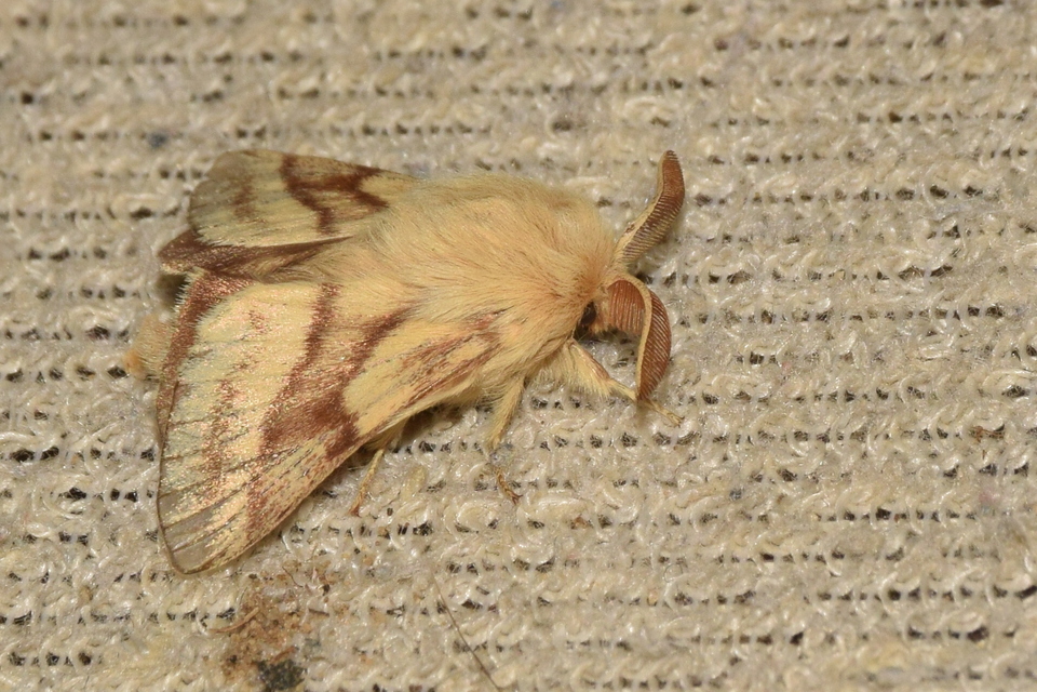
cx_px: 518
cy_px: 346
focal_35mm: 210
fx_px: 6049
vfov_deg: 6.5
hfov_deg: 9.8
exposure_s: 1/160
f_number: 16
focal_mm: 140
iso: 400
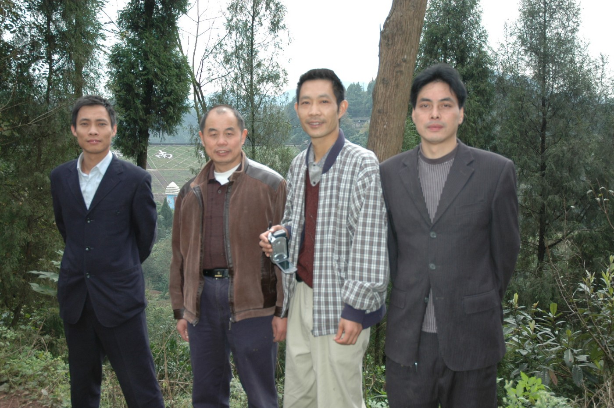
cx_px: 307
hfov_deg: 45.0
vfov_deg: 30.8
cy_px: 204
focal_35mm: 44
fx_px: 741
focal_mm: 29
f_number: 4
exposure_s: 1/500
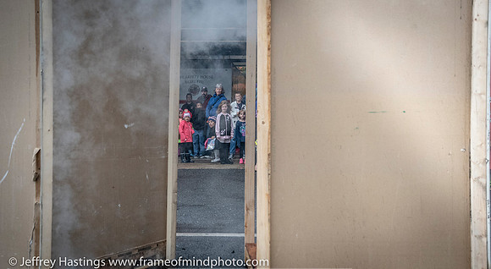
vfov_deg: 23.2
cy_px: 125
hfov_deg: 41.0
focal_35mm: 51
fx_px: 657
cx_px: 249
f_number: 4
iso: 1600
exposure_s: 1/5000
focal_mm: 31
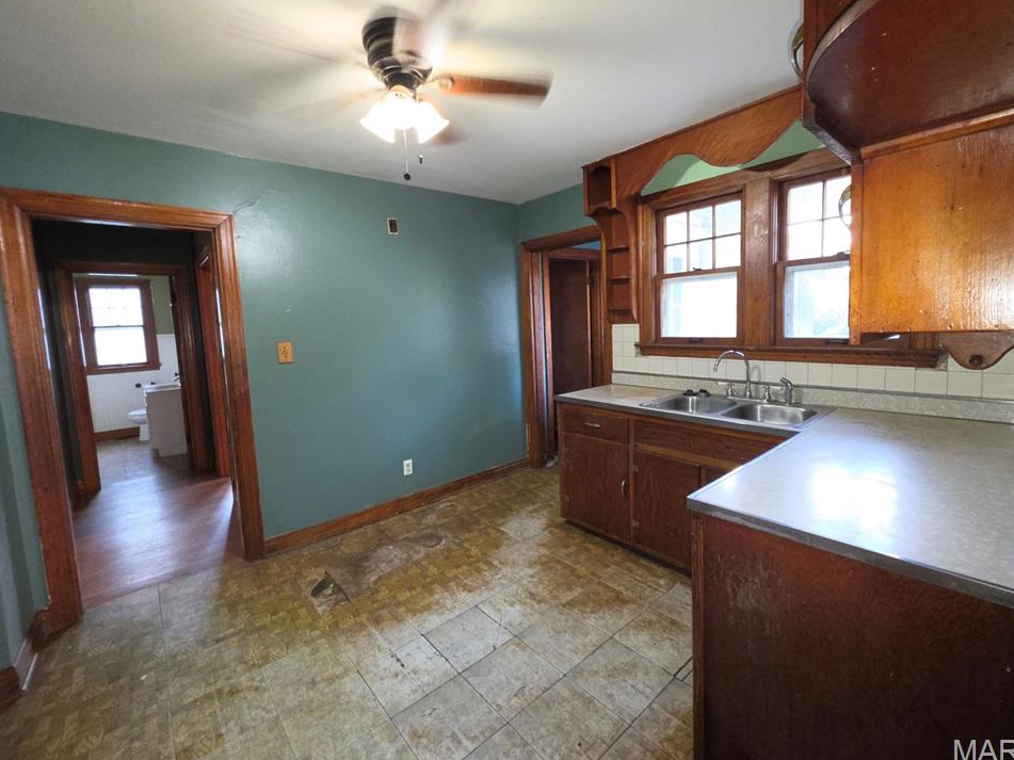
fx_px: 410
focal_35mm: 14
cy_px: 365
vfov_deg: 85.6
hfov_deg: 102.1
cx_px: 514
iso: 250
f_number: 1.9
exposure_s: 1/30
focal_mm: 2.2
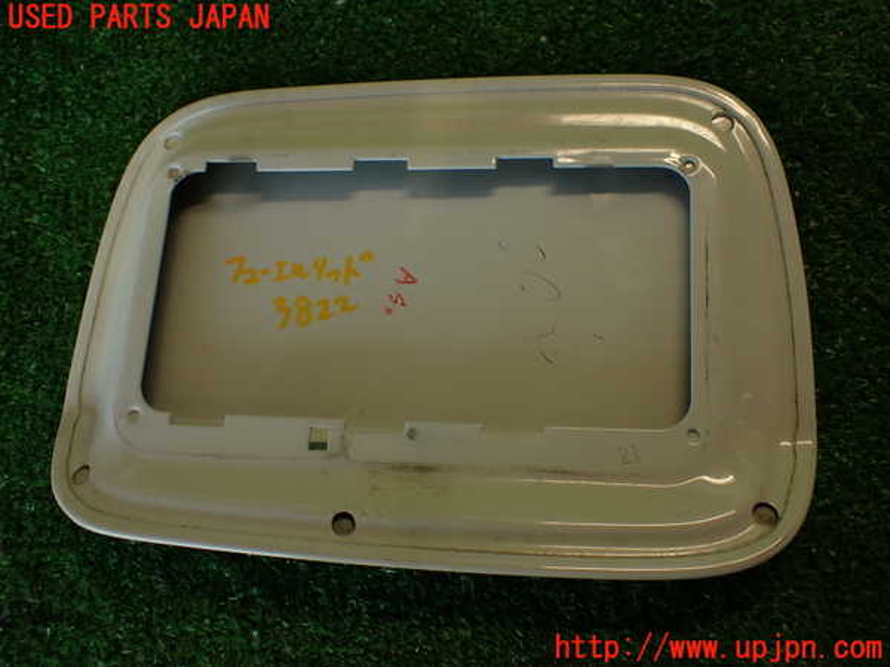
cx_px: 445
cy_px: 334
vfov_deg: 44.2
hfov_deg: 56.8
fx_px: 823
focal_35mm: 32
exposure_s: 1/80
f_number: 2.4
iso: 100
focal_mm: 5.79
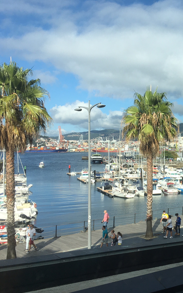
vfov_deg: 44.3
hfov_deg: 27.0
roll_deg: -0.3
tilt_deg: -0.5
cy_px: 154
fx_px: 359
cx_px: 184
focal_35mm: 45
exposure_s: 1/1261
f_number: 2.2
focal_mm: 4.15
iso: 25
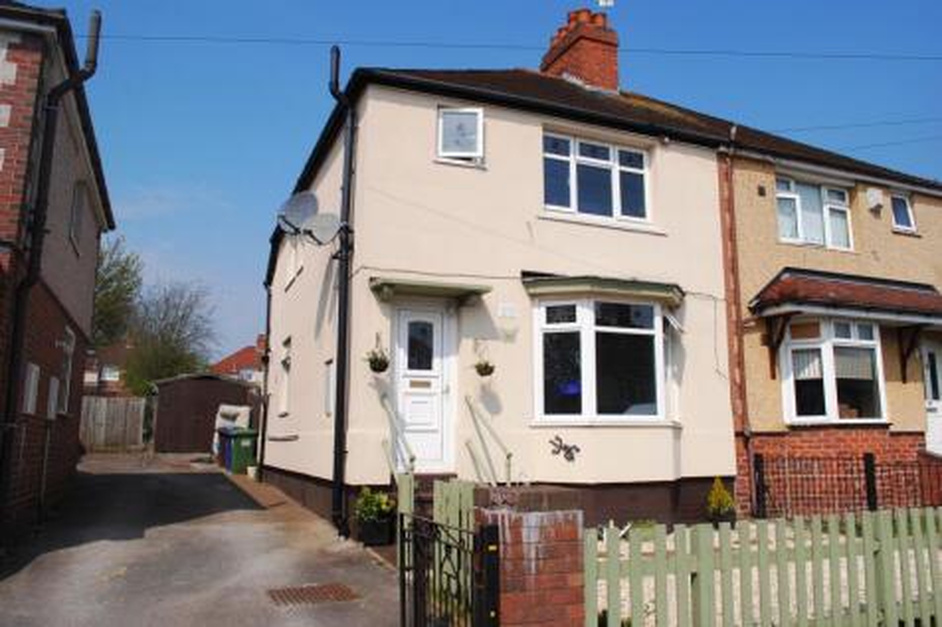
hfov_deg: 67.4
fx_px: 706
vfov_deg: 47.9
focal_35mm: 27
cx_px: 471
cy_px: 314
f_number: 10
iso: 100
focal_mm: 18
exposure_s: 1/400
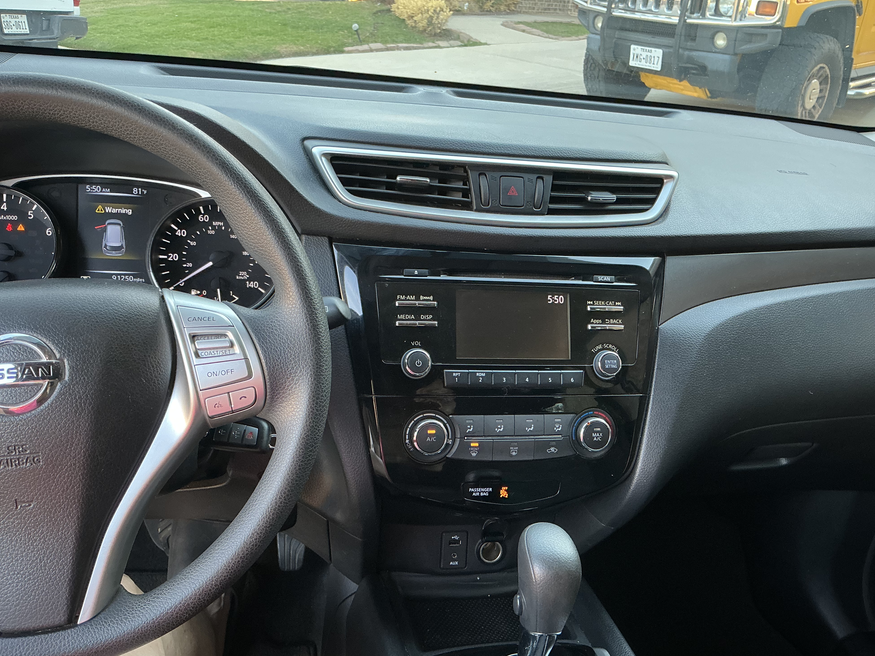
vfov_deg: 48.2
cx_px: 453
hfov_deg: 61.6
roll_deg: -5.5
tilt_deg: -25.4
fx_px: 733
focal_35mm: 29
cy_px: 339
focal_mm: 3
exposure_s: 1/60
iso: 80
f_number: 1.8
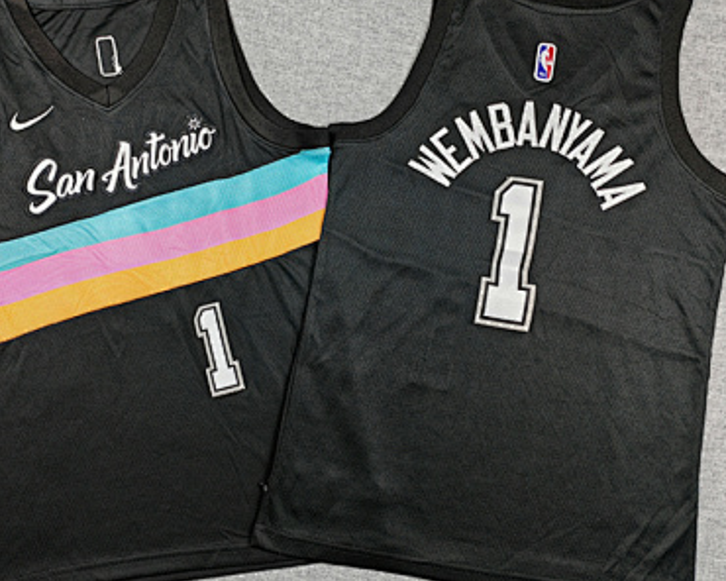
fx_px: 709
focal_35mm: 33
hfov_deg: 54.1
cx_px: 318
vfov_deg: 44.5
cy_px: 291
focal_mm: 5.3
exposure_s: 1/100
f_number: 1.9
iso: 100
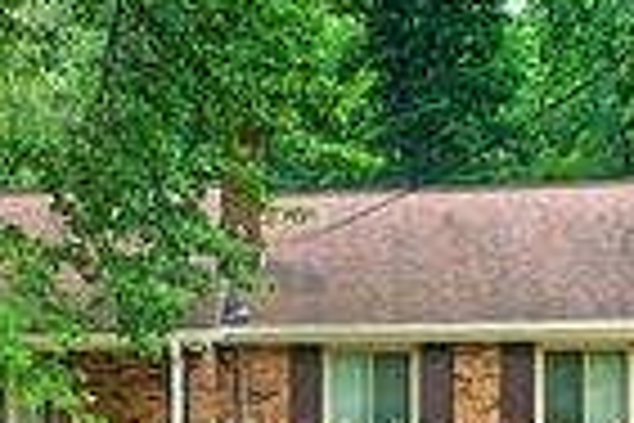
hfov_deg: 19.5
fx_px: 1743
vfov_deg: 13.6
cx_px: -108
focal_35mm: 99
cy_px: 443
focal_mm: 10.26
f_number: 4.5
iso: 100
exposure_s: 1/200
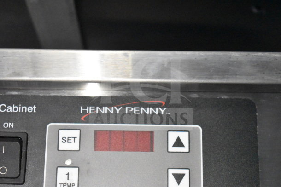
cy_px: 94
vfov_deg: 16.6
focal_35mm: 82
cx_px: 140
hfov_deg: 24.6
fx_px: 644
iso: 12800
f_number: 5.6
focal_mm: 55
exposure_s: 1/100
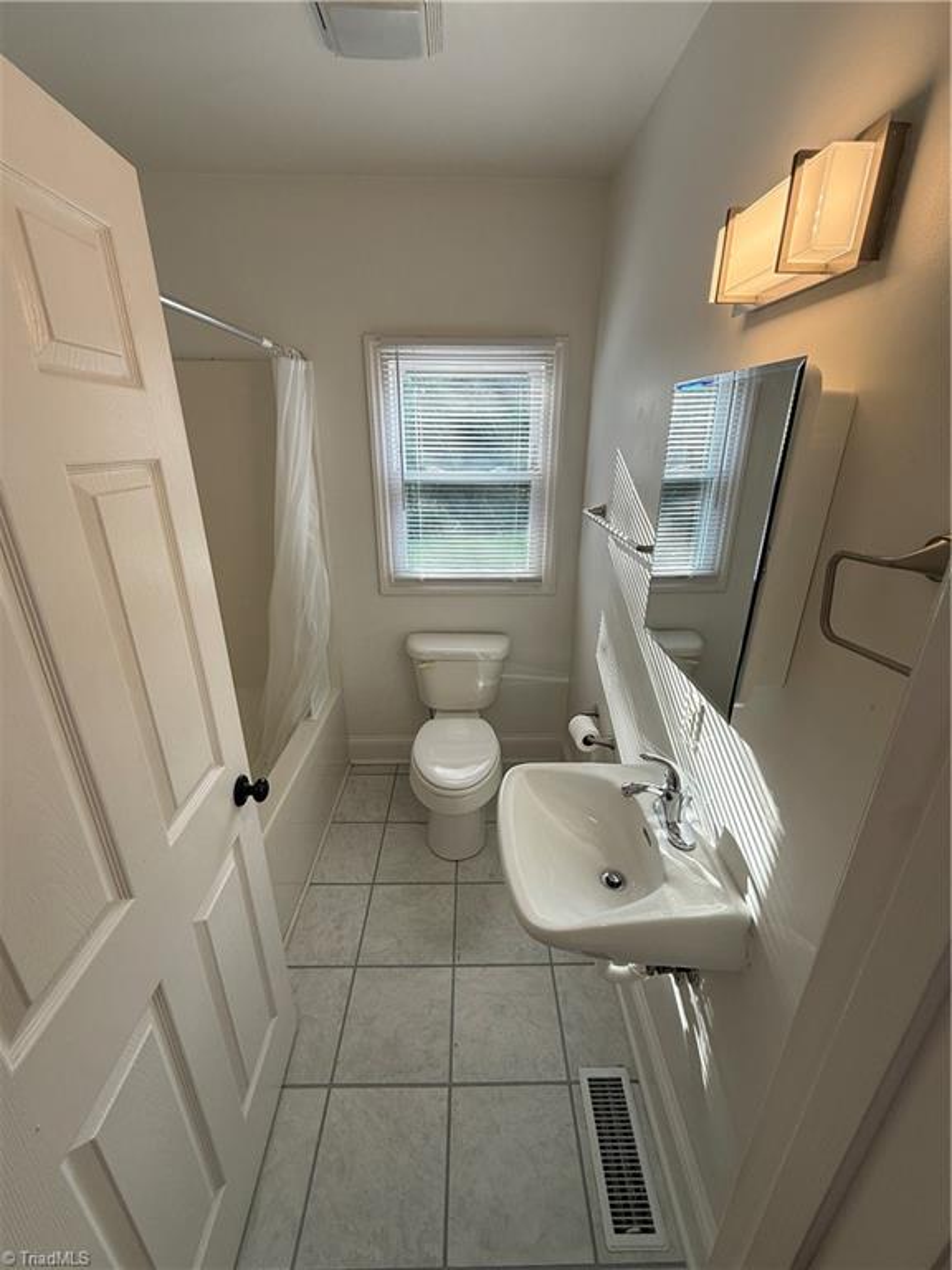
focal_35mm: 14
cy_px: 635
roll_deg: -1.4
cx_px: 476
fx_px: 513
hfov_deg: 85.7
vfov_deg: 102.1
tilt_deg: -21.4
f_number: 2.2
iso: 50
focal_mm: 2.22
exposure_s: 1/120
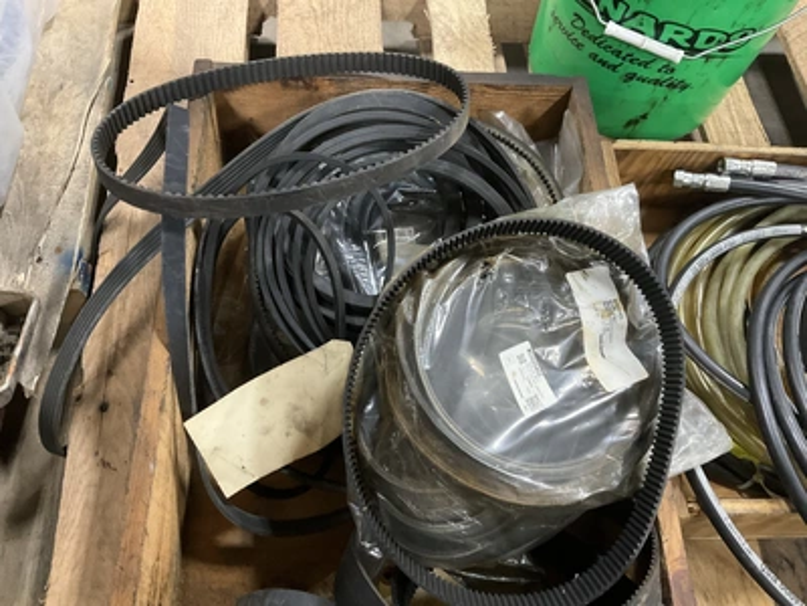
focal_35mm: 29
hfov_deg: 61.7
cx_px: 404
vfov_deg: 48.2
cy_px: 303
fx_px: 676
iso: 320
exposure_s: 1/30
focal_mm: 3
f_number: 1.8
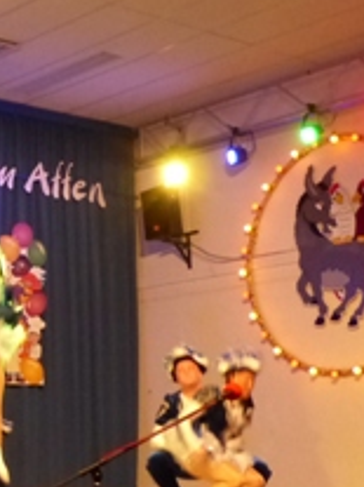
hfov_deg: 16.2
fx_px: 1179
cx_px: -169
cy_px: 219
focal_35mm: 84
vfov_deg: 23.3
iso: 800
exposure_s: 1/40
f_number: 2.8
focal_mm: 5.2
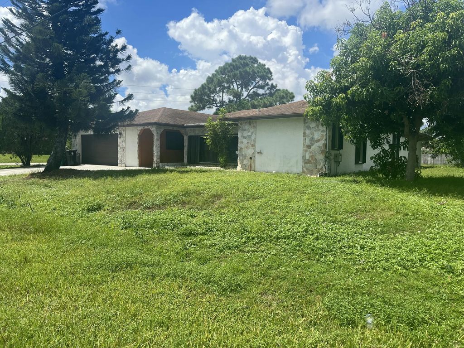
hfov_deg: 67.3
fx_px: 349
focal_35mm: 26
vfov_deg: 53.1
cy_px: 174
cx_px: 232
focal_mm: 5.1
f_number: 1.6
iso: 50
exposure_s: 1/3521
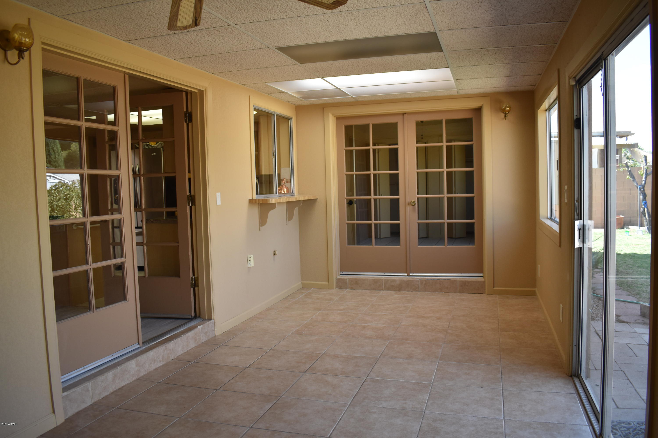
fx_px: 493
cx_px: 329
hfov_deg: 67.4
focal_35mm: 27
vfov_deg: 47.9
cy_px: 219
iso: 400
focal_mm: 18
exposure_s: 1/250
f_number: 4.5
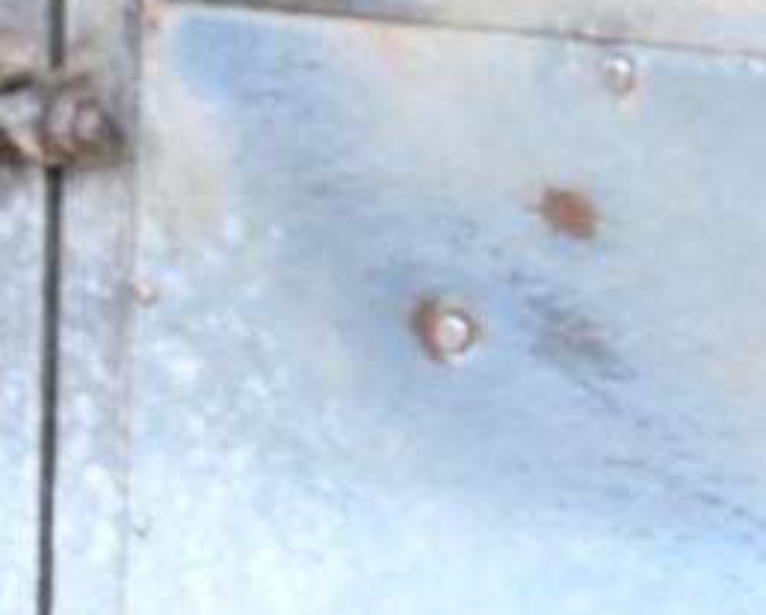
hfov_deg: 12.0
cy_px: -444
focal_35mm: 153
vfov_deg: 9.7
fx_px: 3477
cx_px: 1174
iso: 400
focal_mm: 24.5
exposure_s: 1/125
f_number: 4.2
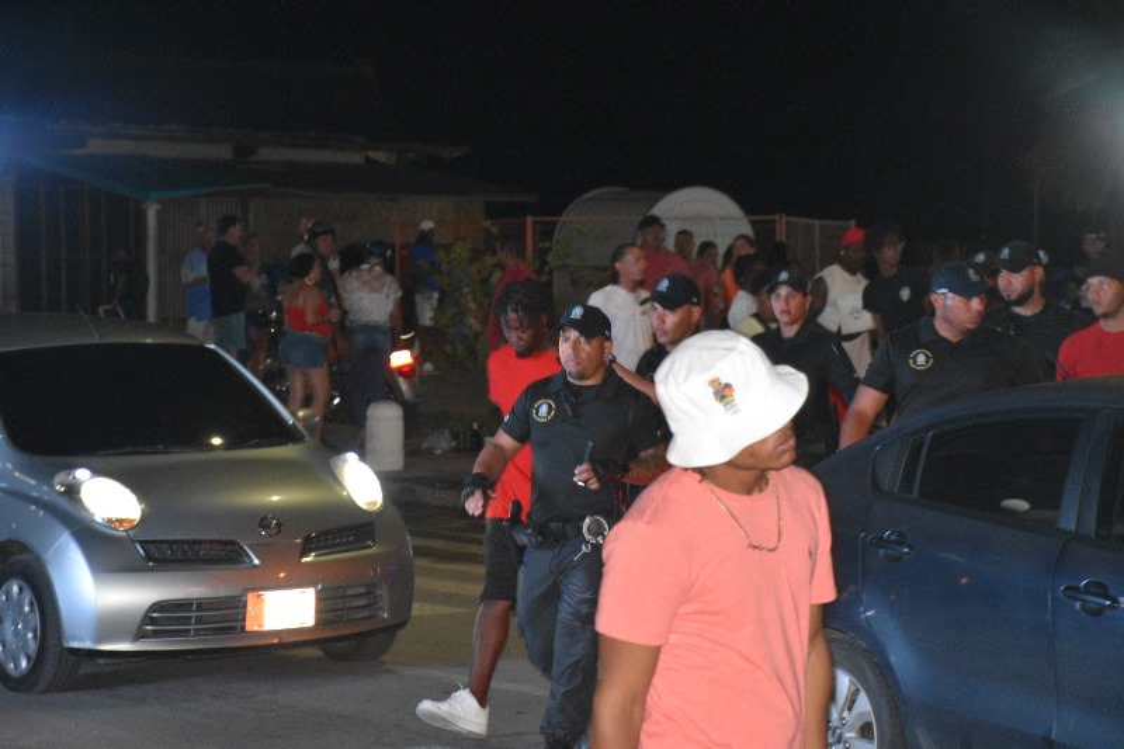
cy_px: 374
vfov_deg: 10.2
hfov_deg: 15.2
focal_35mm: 135
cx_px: 562
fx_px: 4214
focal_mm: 90
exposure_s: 1/60
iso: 4000
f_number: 7.1
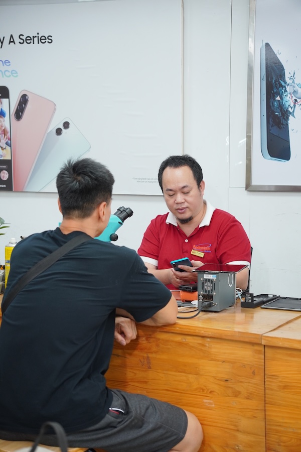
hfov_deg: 18.2
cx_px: 150
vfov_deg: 27.0
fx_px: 941
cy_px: 226
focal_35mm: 75
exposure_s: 1/160
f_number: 3.5
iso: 640
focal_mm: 50
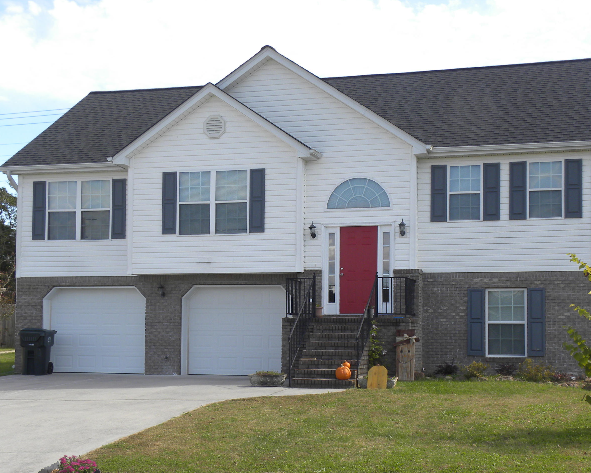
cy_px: 279
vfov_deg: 26.6
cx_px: 312
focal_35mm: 57
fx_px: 997
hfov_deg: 33.0
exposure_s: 1/182
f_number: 4.5
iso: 64
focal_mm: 8.2
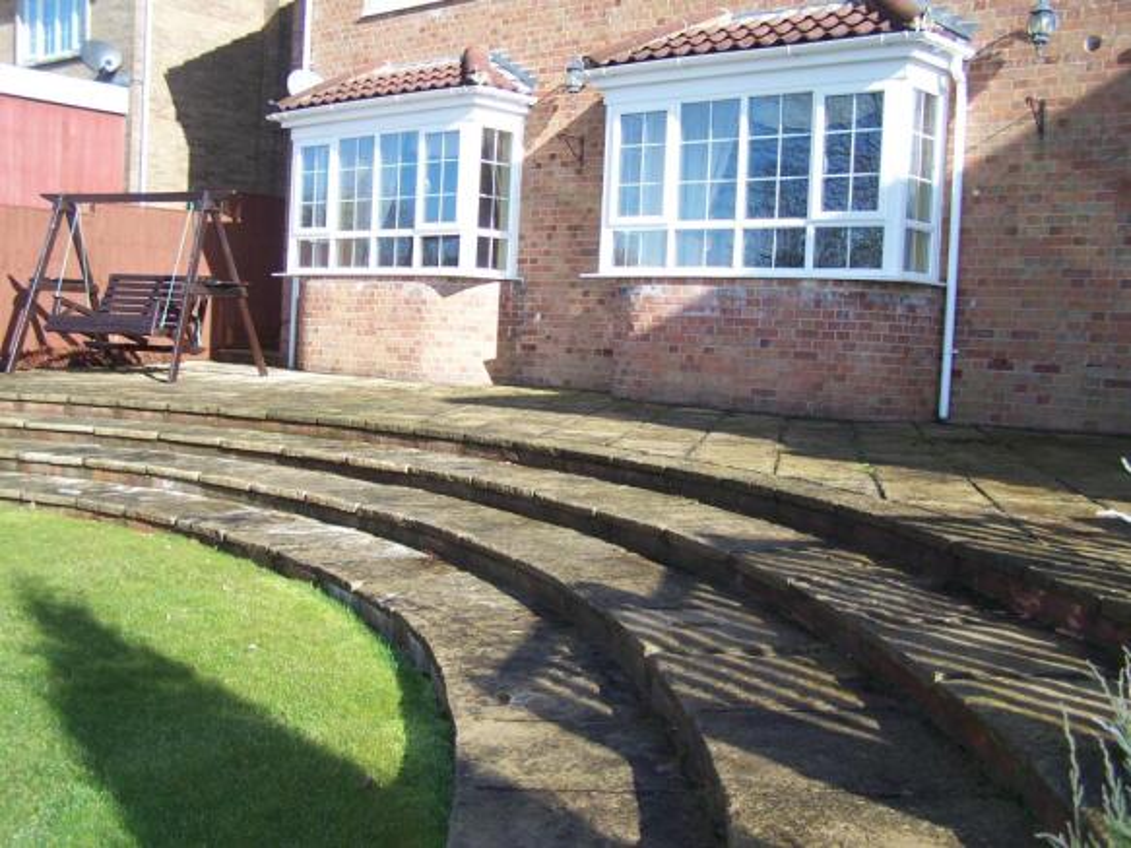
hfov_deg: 49.0
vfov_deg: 37.7
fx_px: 1241
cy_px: 424
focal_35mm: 38
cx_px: 566
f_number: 2.8
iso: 80
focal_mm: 6.3
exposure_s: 1/500
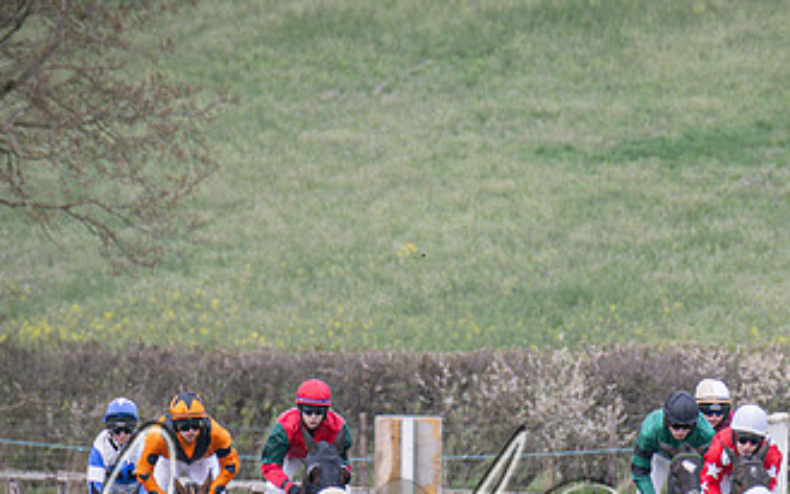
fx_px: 28047
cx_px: 770
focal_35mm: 1302
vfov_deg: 1.0
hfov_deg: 1.6
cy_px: 608
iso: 400
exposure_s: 1/800
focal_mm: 280
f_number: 5
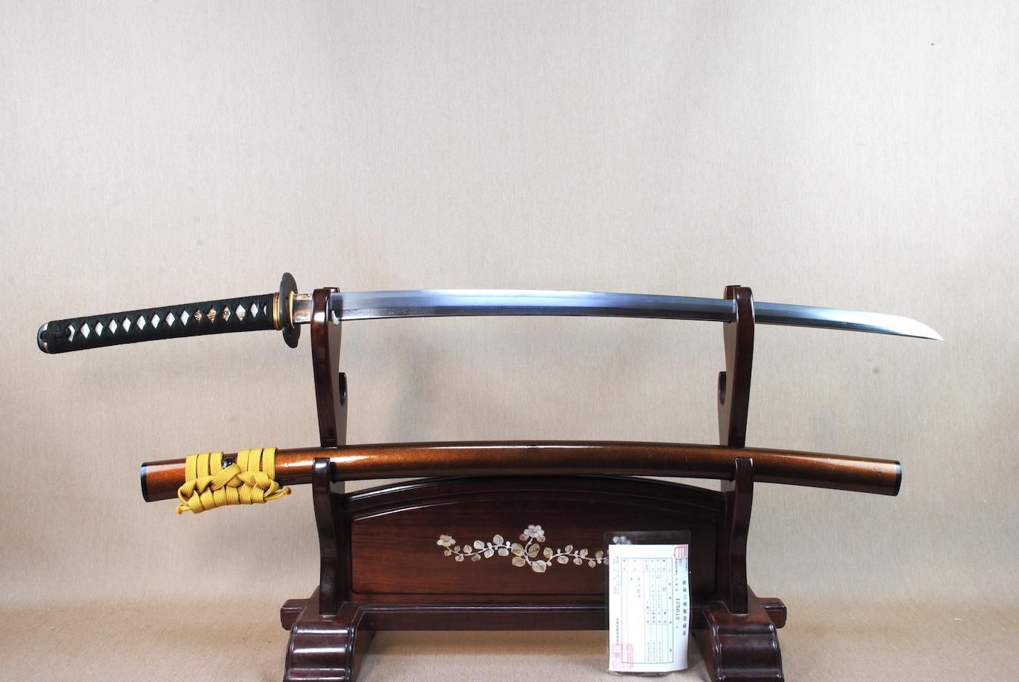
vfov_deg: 40.1
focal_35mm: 33
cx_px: 510
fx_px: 935
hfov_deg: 57.2
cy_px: 341
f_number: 11
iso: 100
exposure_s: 1/2
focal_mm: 22
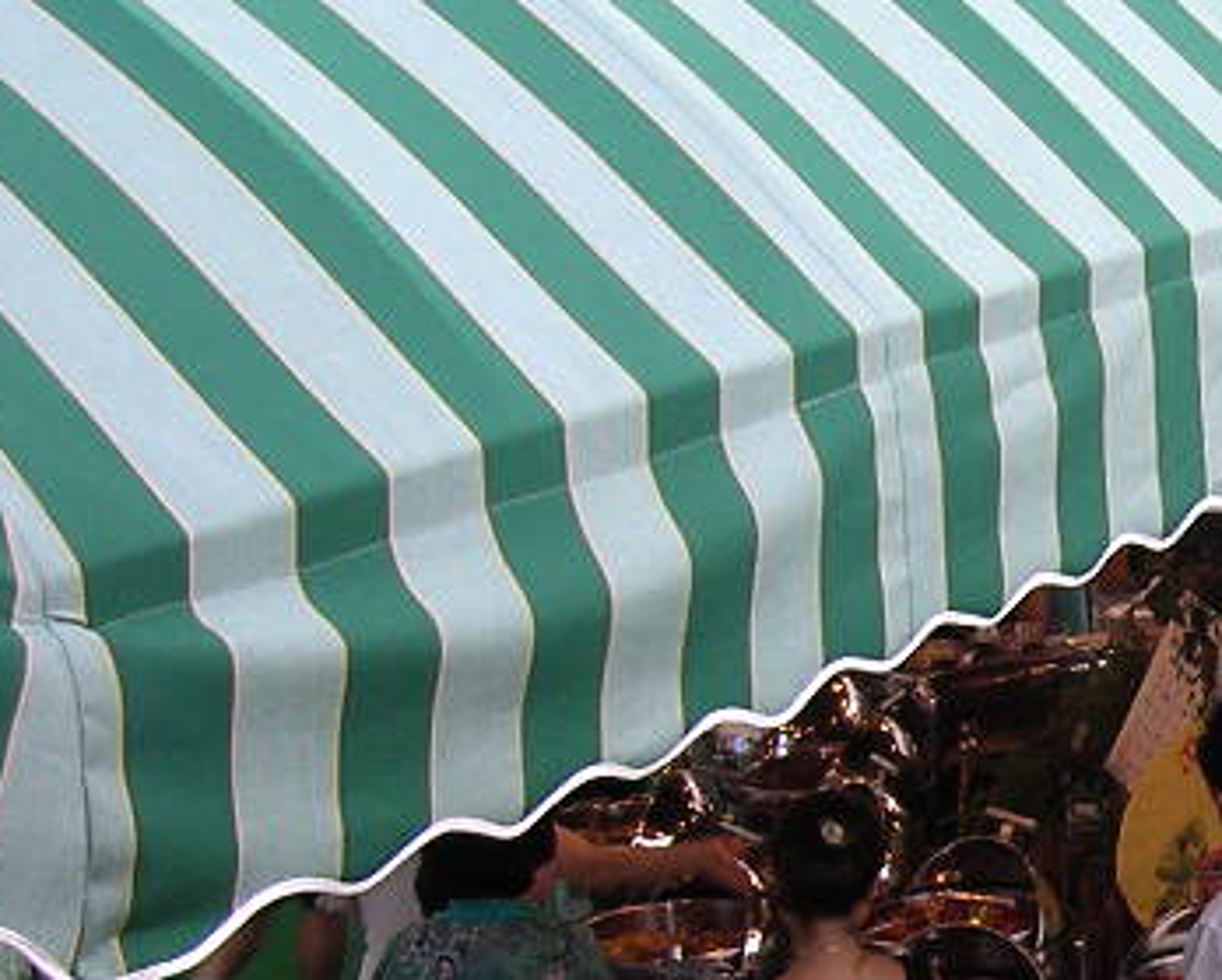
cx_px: 1689
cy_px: 843
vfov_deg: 14.0
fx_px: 3945
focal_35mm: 109
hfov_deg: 16.4
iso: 104
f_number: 2.8
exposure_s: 1/30
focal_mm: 5.8
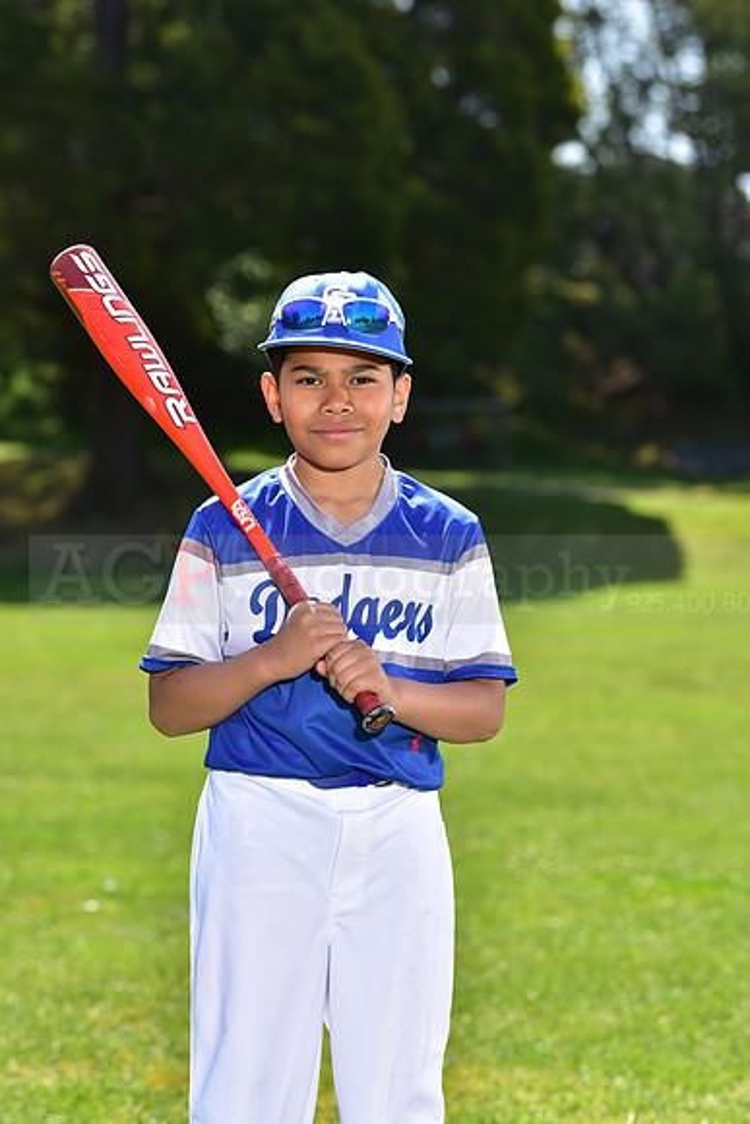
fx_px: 3747
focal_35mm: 120
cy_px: 562
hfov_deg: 11.4
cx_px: 375
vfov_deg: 17.1
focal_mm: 120
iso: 80
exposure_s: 1/250
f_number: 5
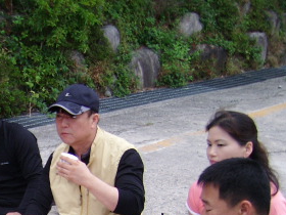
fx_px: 661
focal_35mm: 80
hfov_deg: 23.1
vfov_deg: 17.9
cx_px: -21
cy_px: 229
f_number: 2.8
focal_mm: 5.95
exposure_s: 1/65
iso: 100
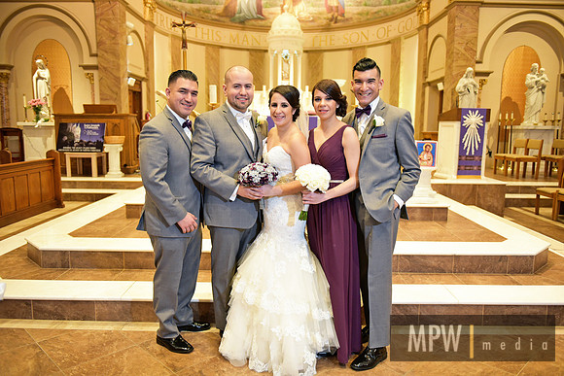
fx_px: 454
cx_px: 282
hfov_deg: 63.6
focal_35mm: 29
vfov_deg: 45.0
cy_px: 188
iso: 2000
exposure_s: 1/160
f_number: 2.8
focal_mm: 29
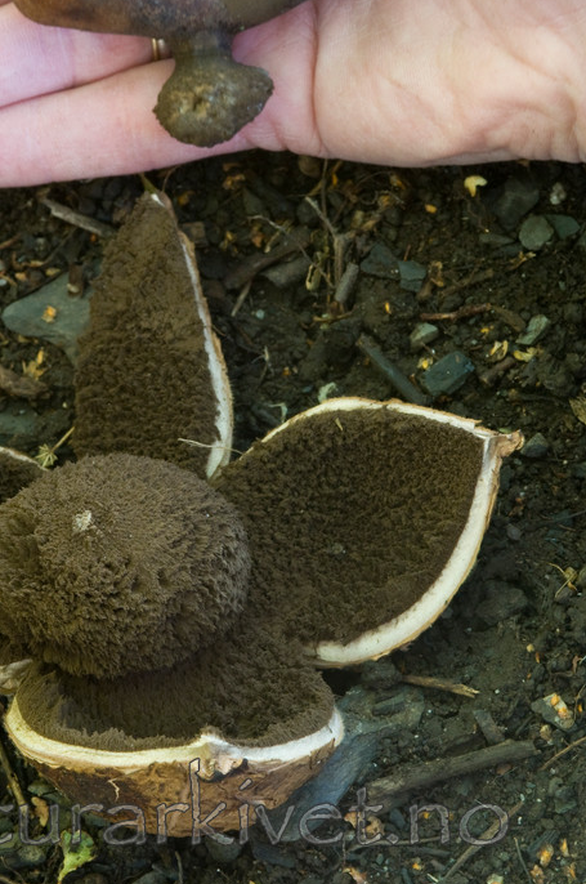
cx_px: 160
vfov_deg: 9.0
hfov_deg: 6.0
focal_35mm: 230
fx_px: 5629
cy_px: 267
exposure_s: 1.6
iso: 400
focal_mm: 105
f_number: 13
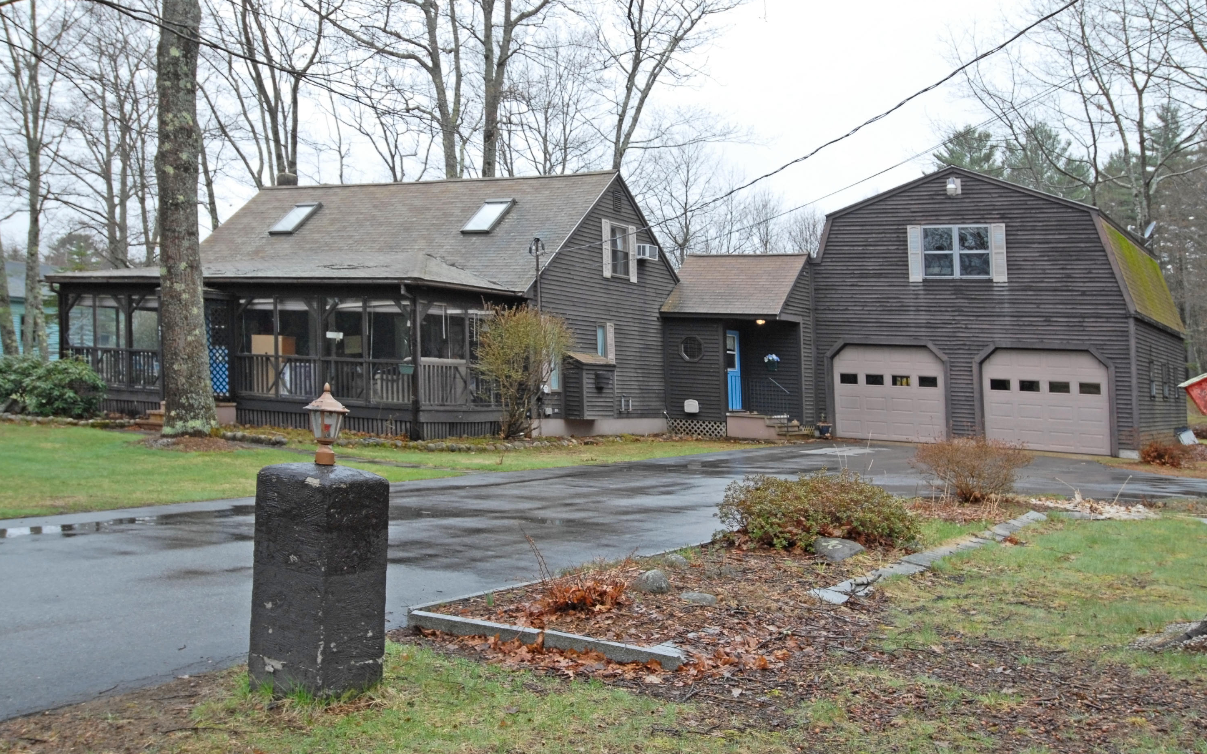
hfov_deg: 52.7
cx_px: 603
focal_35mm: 37
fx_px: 1217
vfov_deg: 34.4
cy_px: 350
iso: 200
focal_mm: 24
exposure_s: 1/90
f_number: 5
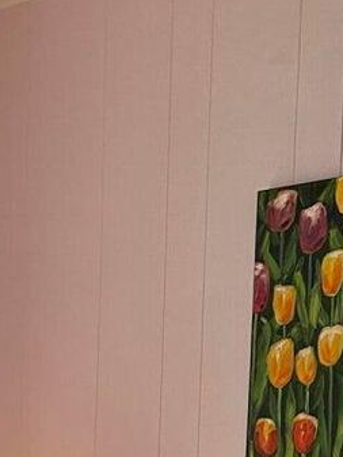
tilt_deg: -9.8
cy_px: 732
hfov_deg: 11.5
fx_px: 1505
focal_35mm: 114
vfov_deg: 15.6
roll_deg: +1.0
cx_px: -374
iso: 80
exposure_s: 1/464
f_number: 1.78
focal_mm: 6.86
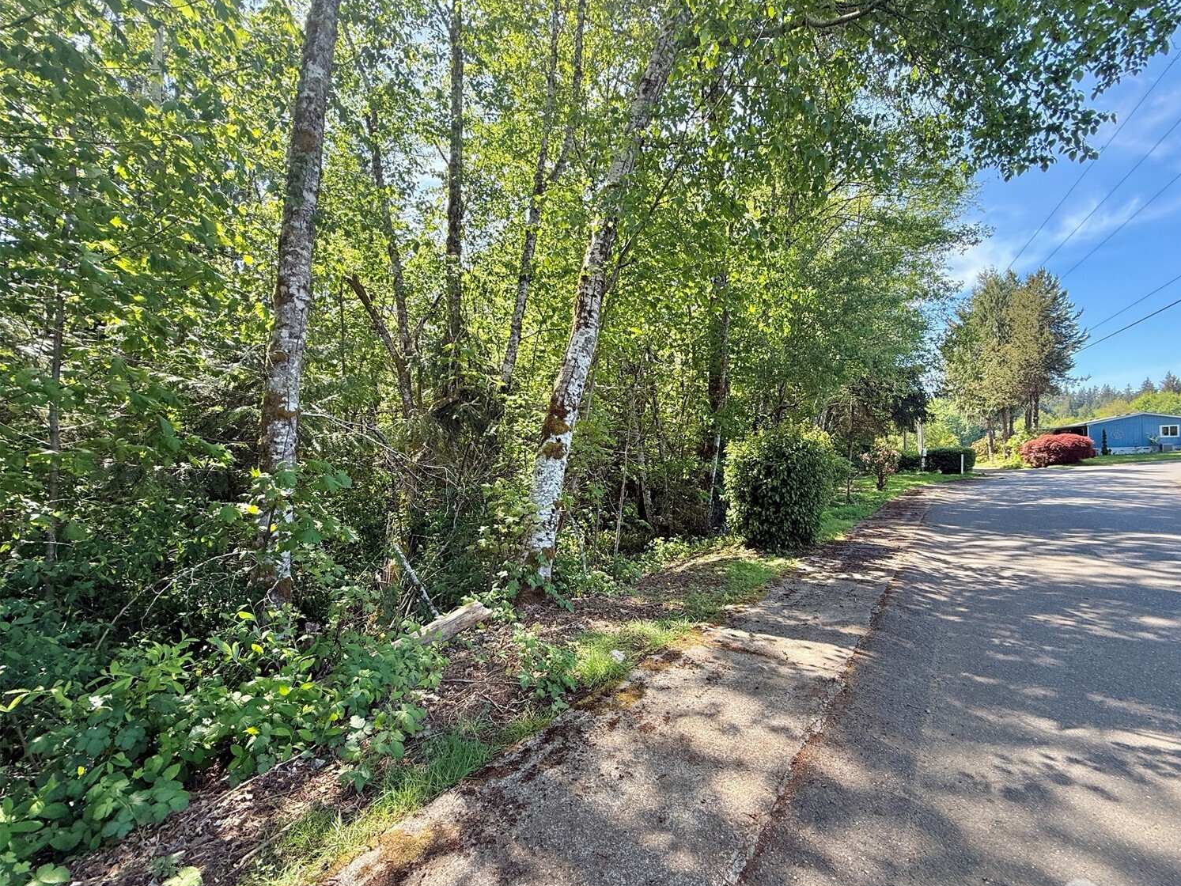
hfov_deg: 98.0
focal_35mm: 15
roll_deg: +2.2
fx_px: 512
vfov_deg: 81.7
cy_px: 457
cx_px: 632
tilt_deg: -0.5
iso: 64
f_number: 2.2
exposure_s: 1/188
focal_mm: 2.22
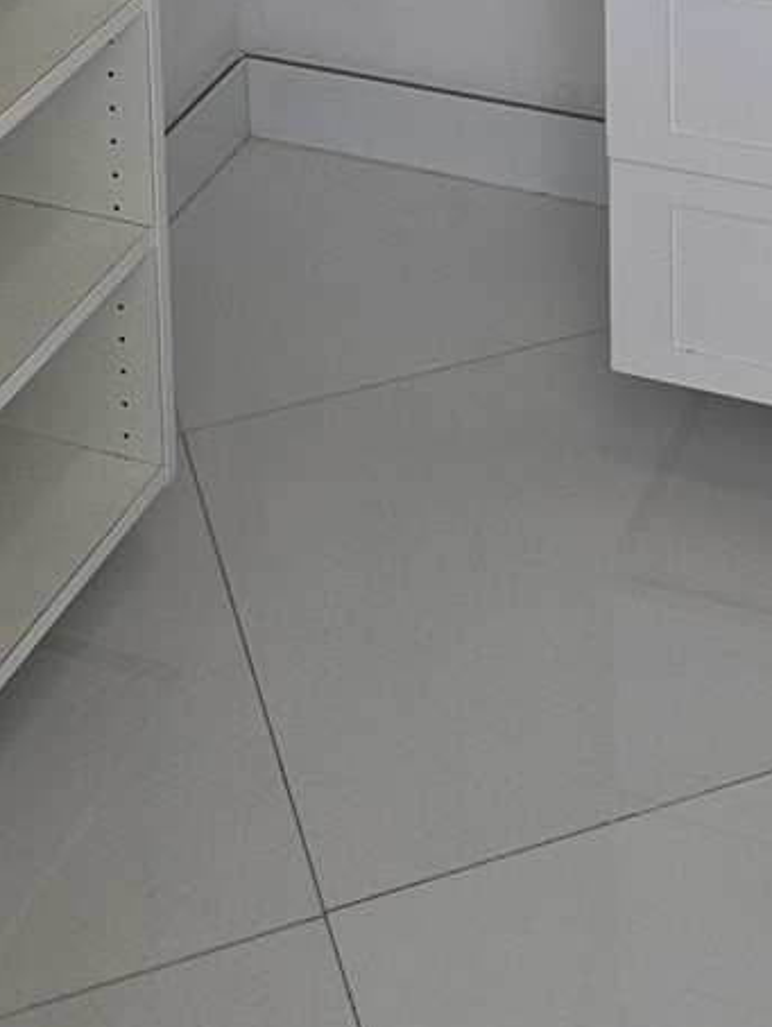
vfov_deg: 19.4
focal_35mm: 81
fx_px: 2406
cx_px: 632
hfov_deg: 18.0
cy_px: -713
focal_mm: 6.3
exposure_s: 1/207
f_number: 1.7
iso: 64
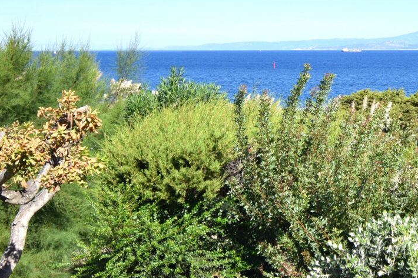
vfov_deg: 21.0
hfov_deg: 30.6
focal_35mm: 63
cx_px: 361
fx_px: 736
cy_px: 32
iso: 100
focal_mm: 15
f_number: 5
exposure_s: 1/400
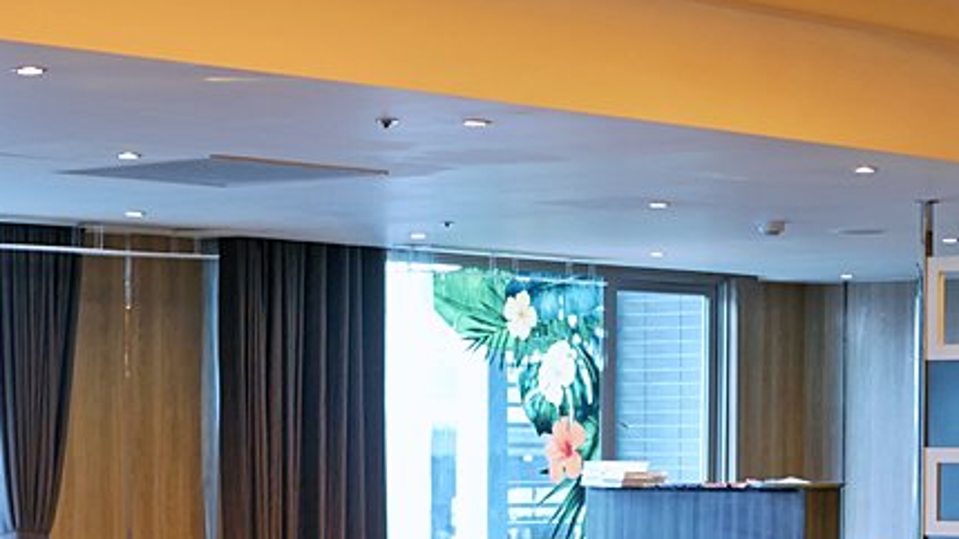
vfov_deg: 9.4
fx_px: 3228
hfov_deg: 16.9
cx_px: 525
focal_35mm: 127
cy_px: 688
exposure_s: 1/60
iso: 400
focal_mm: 25
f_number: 1.8
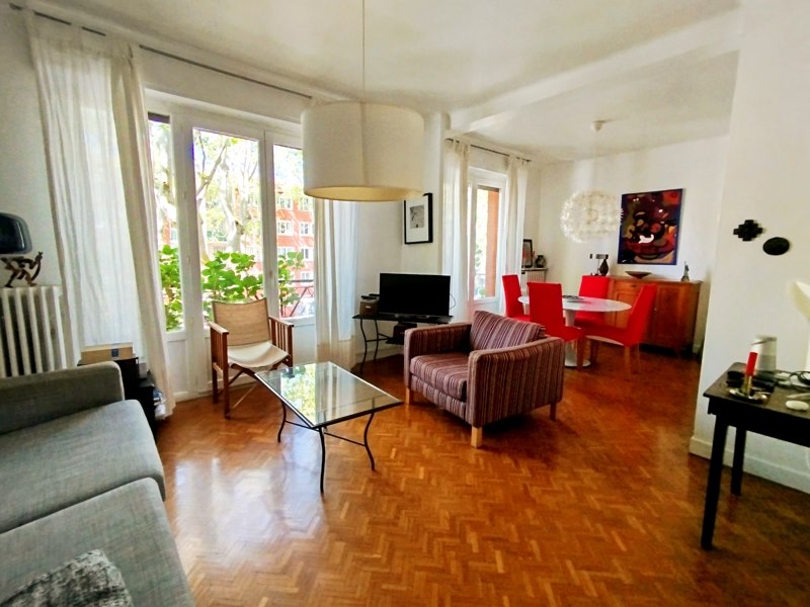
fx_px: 351
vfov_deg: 81.7
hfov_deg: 98.2
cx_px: 405
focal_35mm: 15
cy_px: 304
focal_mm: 1.65
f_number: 2.2
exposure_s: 1/33
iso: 100
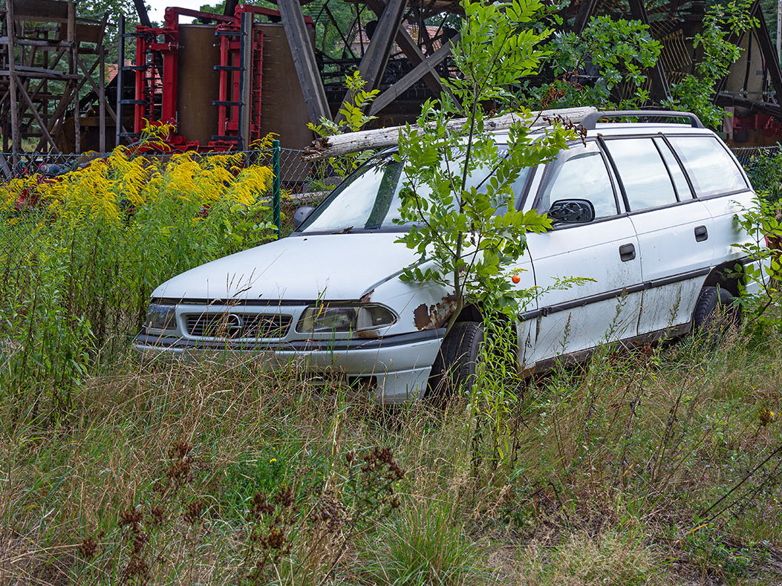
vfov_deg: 25.4
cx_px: 415
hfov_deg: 33.5
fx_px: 1300
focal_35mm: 58
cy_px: 294
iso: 200
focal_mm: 35
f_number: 7.1
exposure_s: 1/250
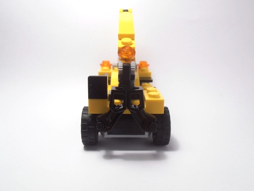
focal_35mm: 37
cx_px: 127
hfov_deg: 50.1
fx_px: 271
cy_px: 96
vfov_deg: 38.7
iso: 80
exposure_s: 1/60
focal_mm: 6.61
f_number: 3.9
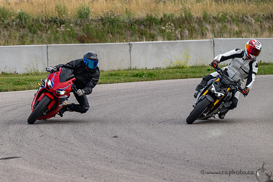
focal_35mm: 383
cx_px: 104
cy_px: 112
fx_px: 2903
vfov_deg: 3.6
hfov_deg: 5.4
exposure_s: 1/1250
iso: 560
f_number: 6.3
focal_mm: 310
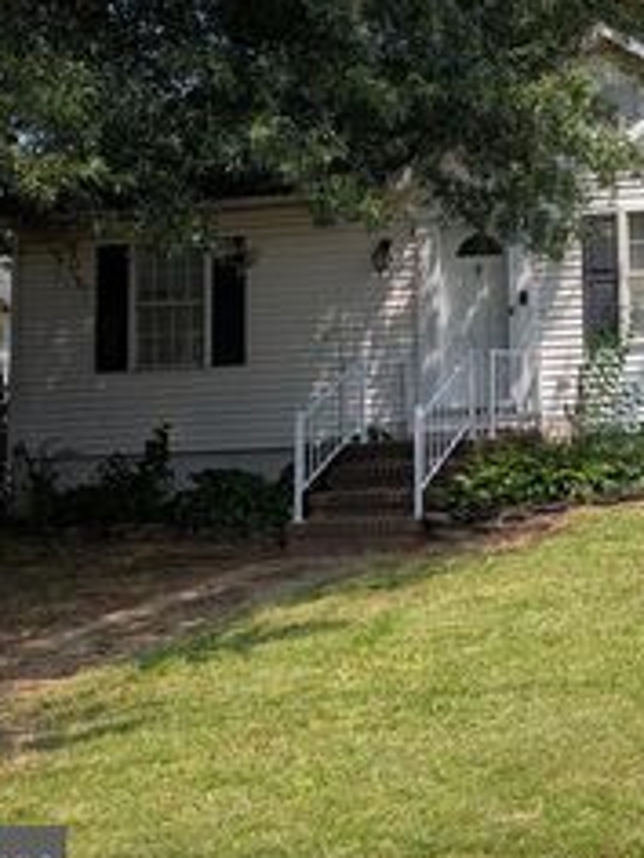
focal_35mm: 51
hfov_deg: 25.8
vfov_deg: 36.6
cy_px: 214
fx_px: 1265
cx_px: 753
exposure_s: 1/968
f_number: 1.68
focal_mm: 6.9
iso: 22
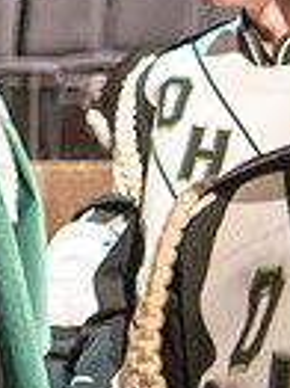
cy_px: -64
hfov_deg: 7.9
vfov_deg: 11.4
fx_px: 1902
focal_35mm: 170
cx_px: -462
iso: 4000
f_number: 2.8
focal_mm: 40
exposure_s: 1/100
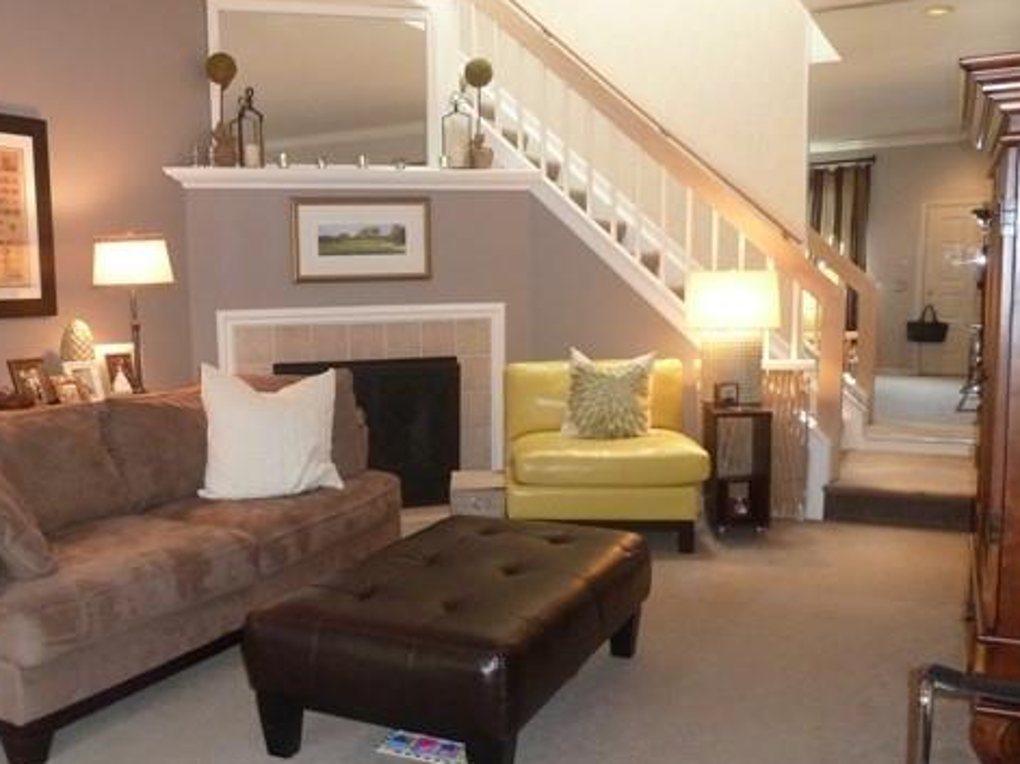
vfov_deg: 41.7
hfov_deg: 53.4
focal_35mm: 34
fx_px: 1002
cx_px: 388
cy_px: 429
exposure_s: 1/30
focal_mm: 4.1
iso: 400
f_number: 3.3
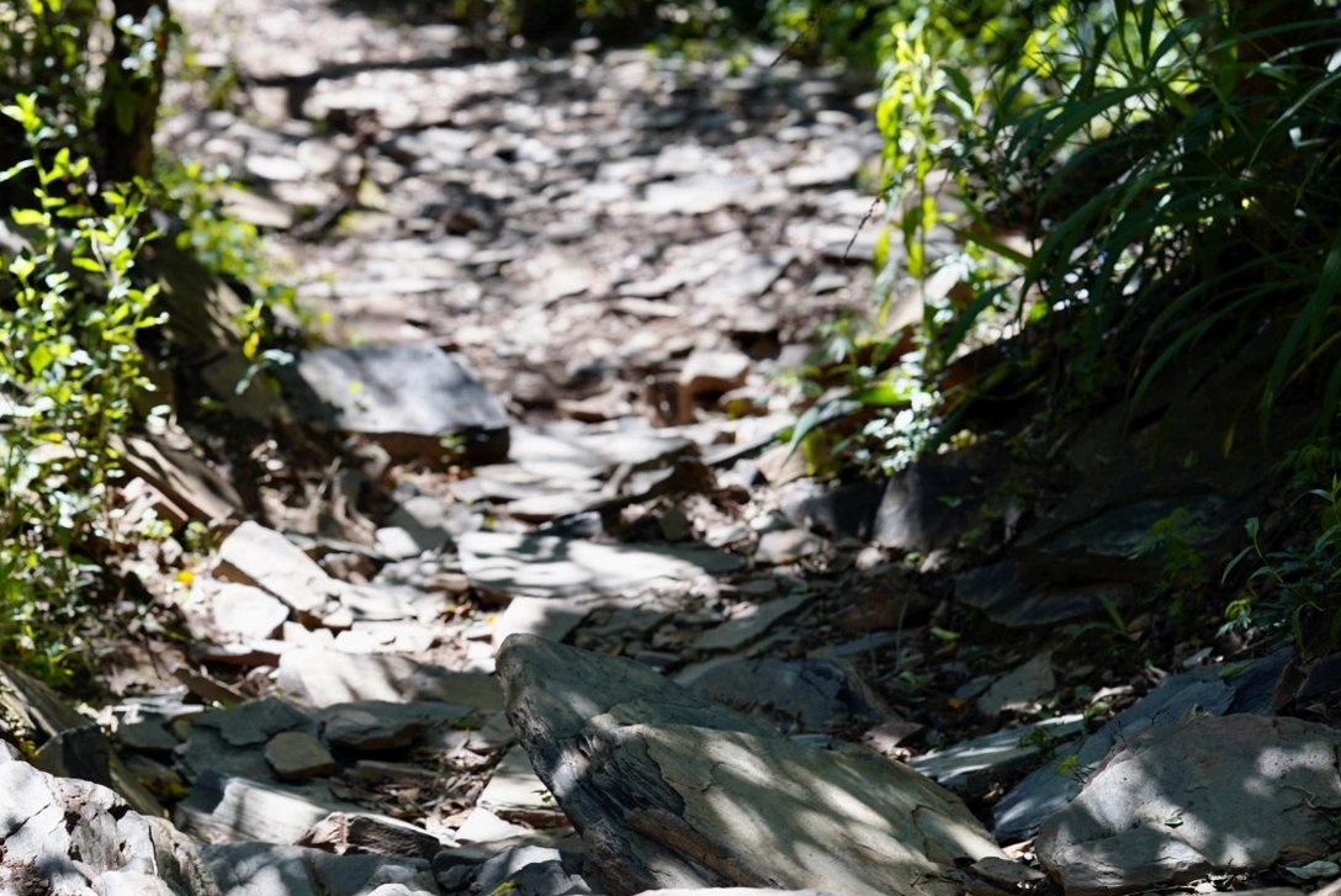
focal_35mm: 125
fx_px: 4659
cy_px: 458
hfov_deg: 16.3
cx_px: 385
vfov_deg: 11.0
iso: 100
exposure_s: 1/160
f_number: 4
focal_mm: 85
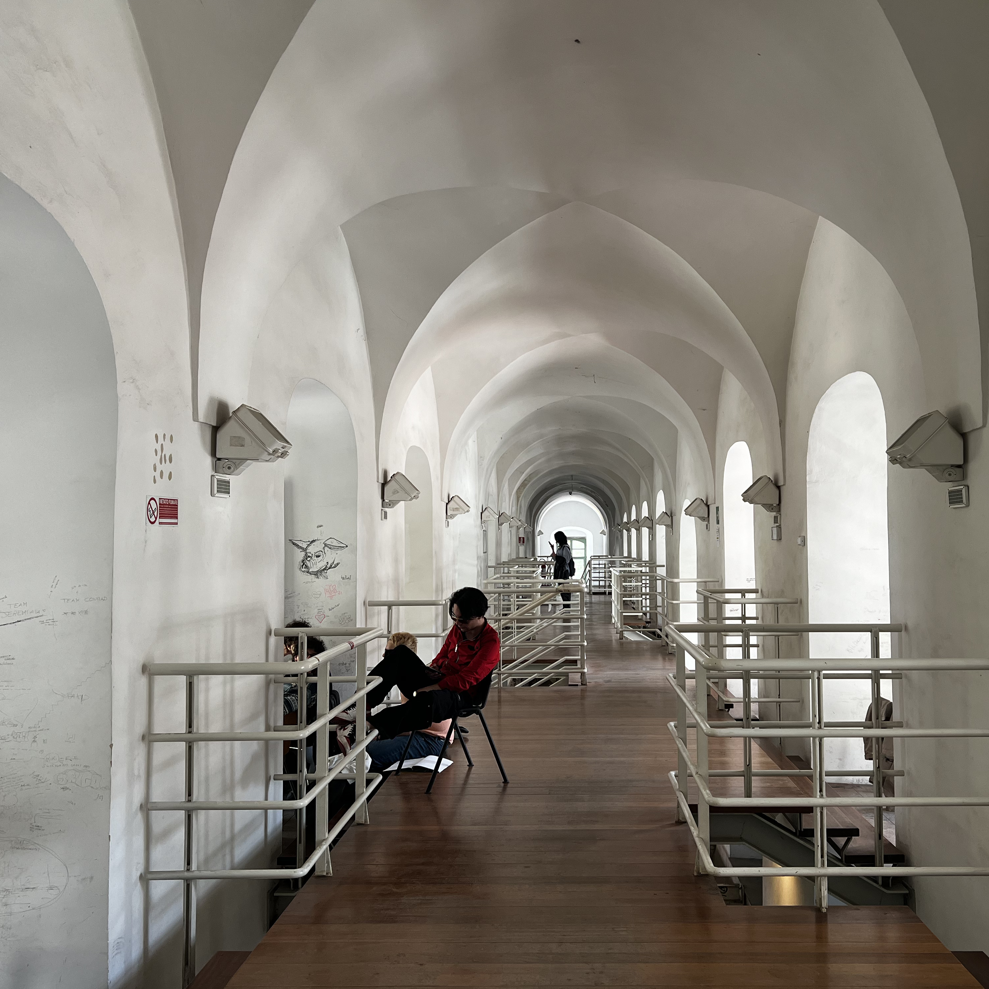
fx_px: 1002
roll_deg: +0.9
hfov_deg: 52.4
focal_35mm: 31
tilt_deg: +3.2
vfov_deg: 52.5
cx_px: 555
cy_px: 498
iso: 100
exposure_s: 1/121
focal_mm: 5.7
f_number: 1.5
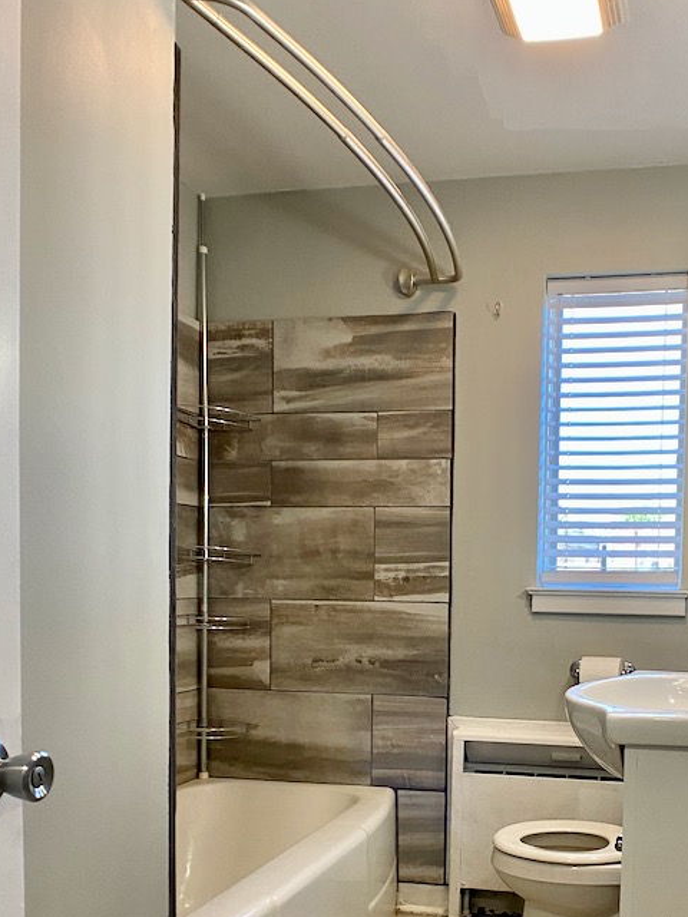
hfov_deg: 27.7
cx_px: 513
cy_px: 636
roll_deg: -2.3
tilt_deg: -2.6
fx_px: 1378
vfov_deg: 36.3
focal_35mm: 52
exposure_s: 1/60
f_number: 1.8
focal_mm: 4.25
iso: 80
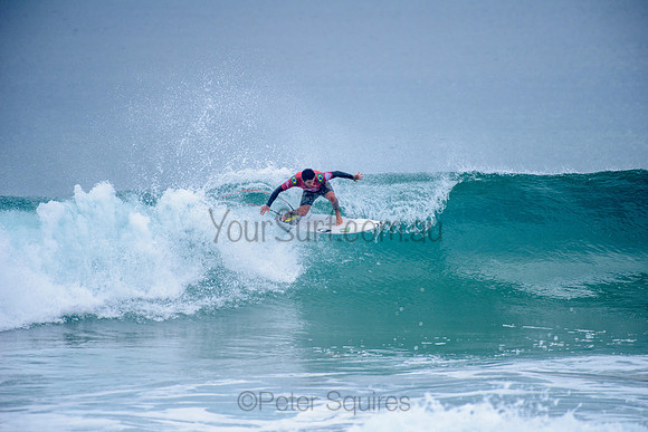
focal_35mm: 500
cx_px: 324
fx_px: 9002
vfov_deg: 2.8
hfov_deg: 4.1
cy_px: 216
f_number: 5.6
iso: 360
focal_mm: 500
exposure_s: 1/2000
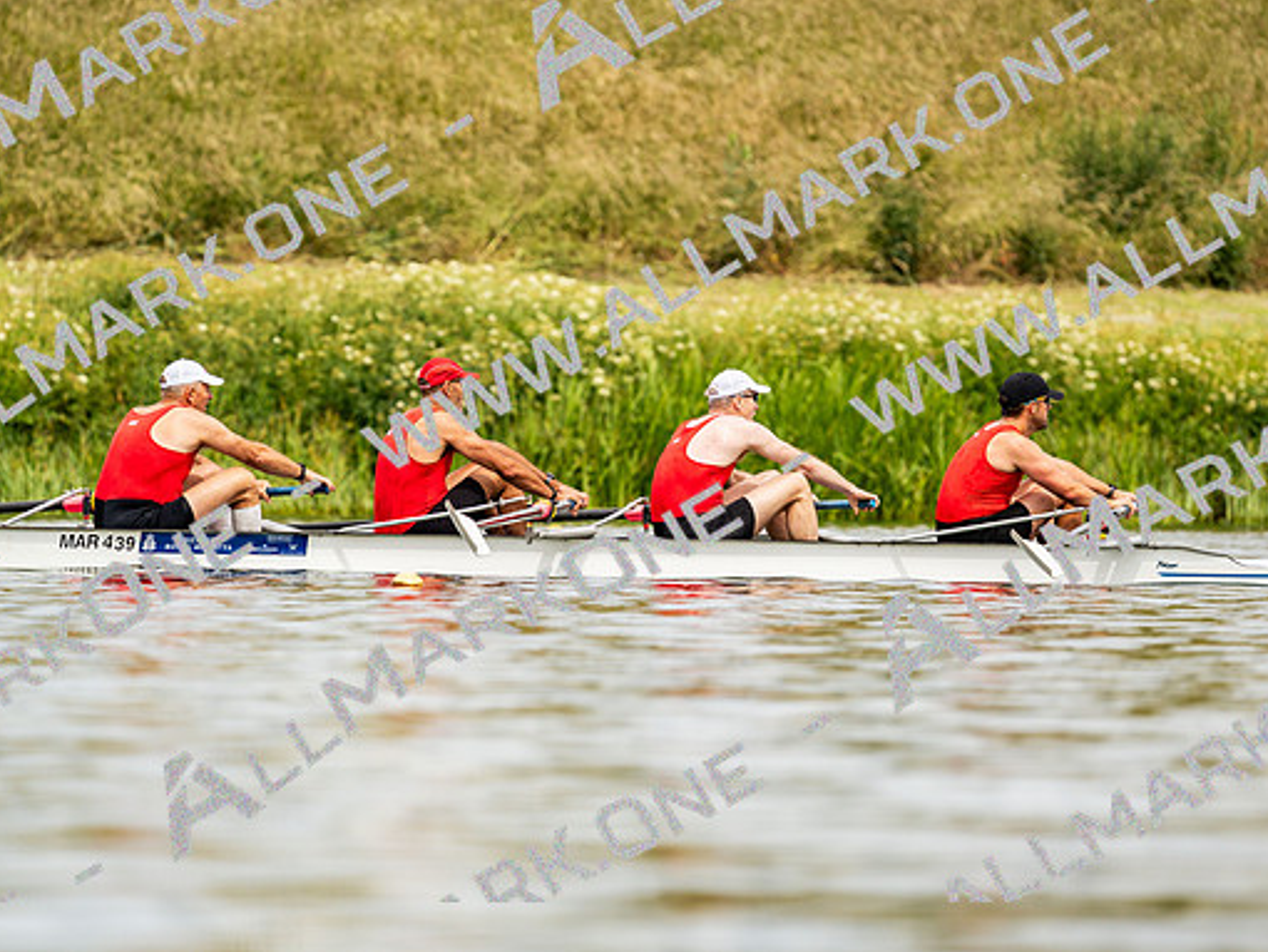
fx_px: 18544
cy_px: 476
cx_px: 669
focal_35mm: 506
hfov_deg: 3.9
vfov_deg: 2.9
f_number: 6.3
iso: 250
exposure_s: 1/2000
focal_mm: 463
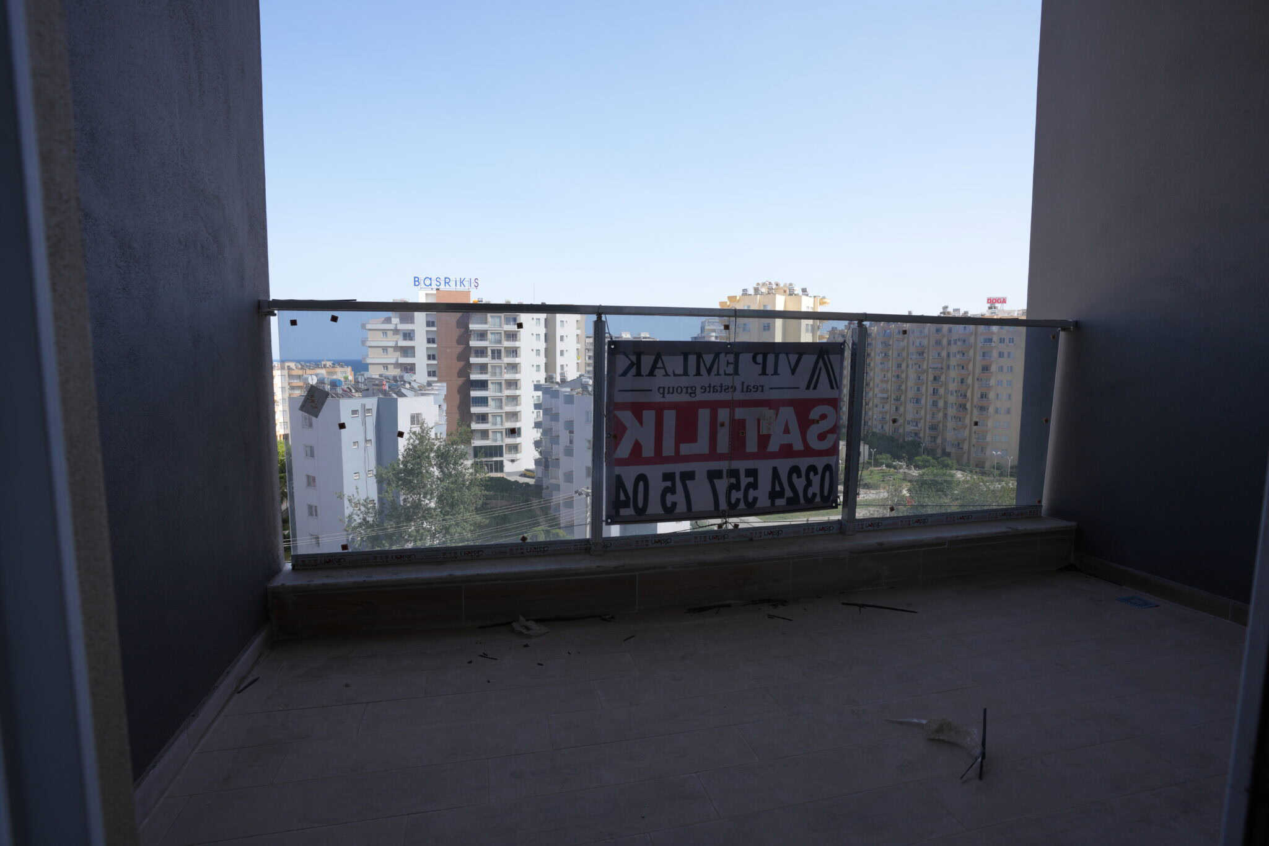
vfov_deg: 70.4
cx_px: 634
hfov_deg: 93.3
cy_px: 423
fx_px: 599
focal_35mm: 17
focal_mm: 17
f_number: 6.3
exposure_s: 1/160
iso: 100
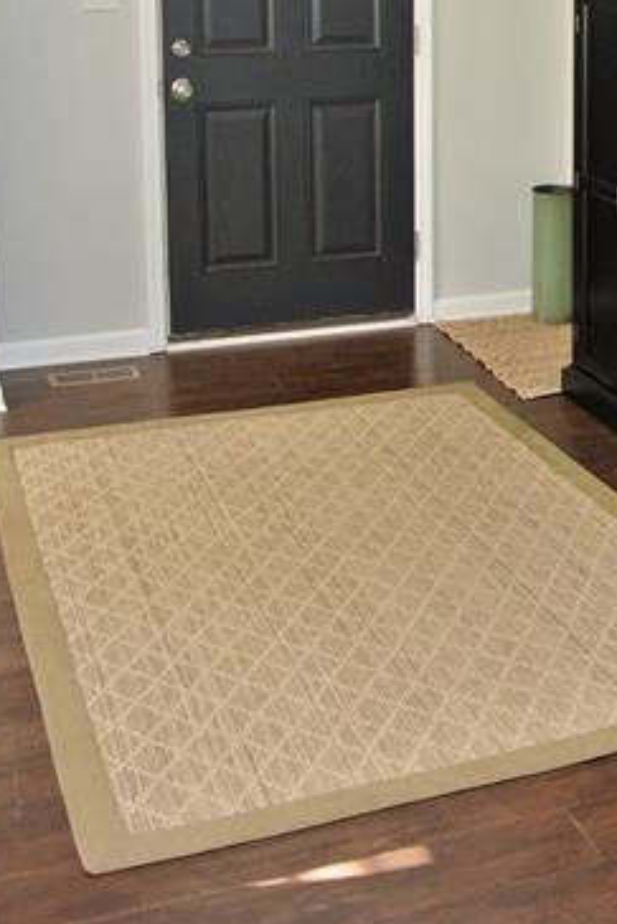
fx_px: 1464
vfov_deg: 33.1
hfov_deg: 23.3
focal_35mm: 57
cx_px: 538
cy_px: 79
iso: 640
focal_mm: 10
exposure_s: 1/60
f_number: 3.5
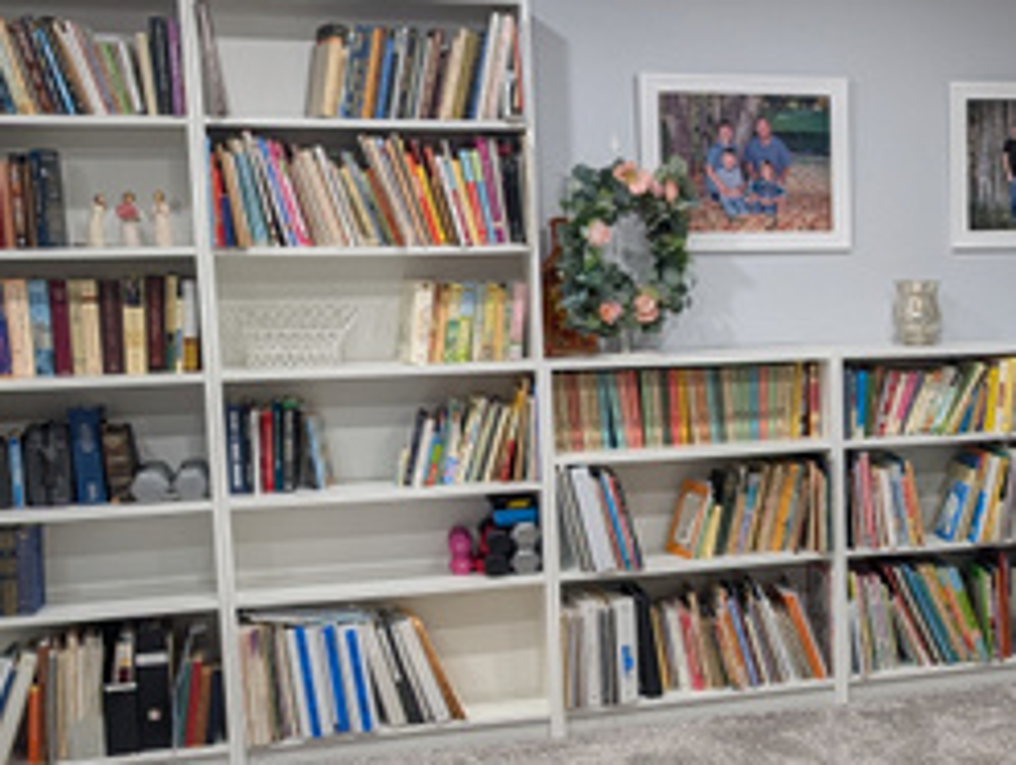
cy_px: 477
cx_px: 1102
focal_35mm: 62
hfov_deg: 28.5
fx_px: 1822
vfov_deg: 23.7
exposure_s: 1/37.4
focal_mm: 6.9
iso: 19
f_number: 1.68
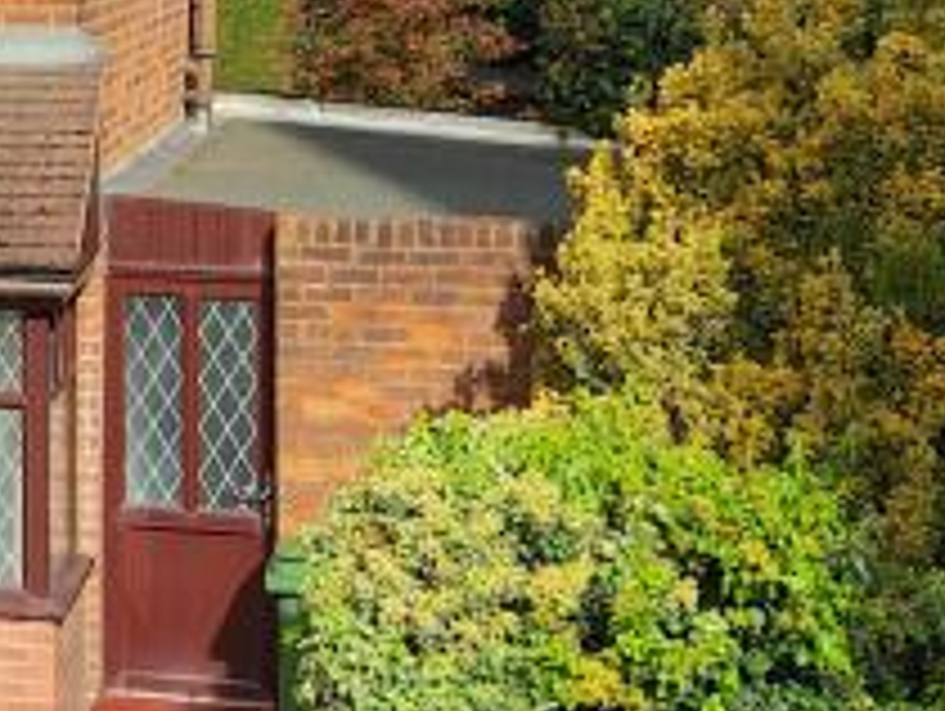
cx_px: -387
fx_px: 3198
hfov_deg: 15.7
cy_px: 50
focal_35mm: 117
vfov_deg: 12.6
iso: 320
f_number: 1.8
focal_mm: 8.67
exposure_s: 1/6000
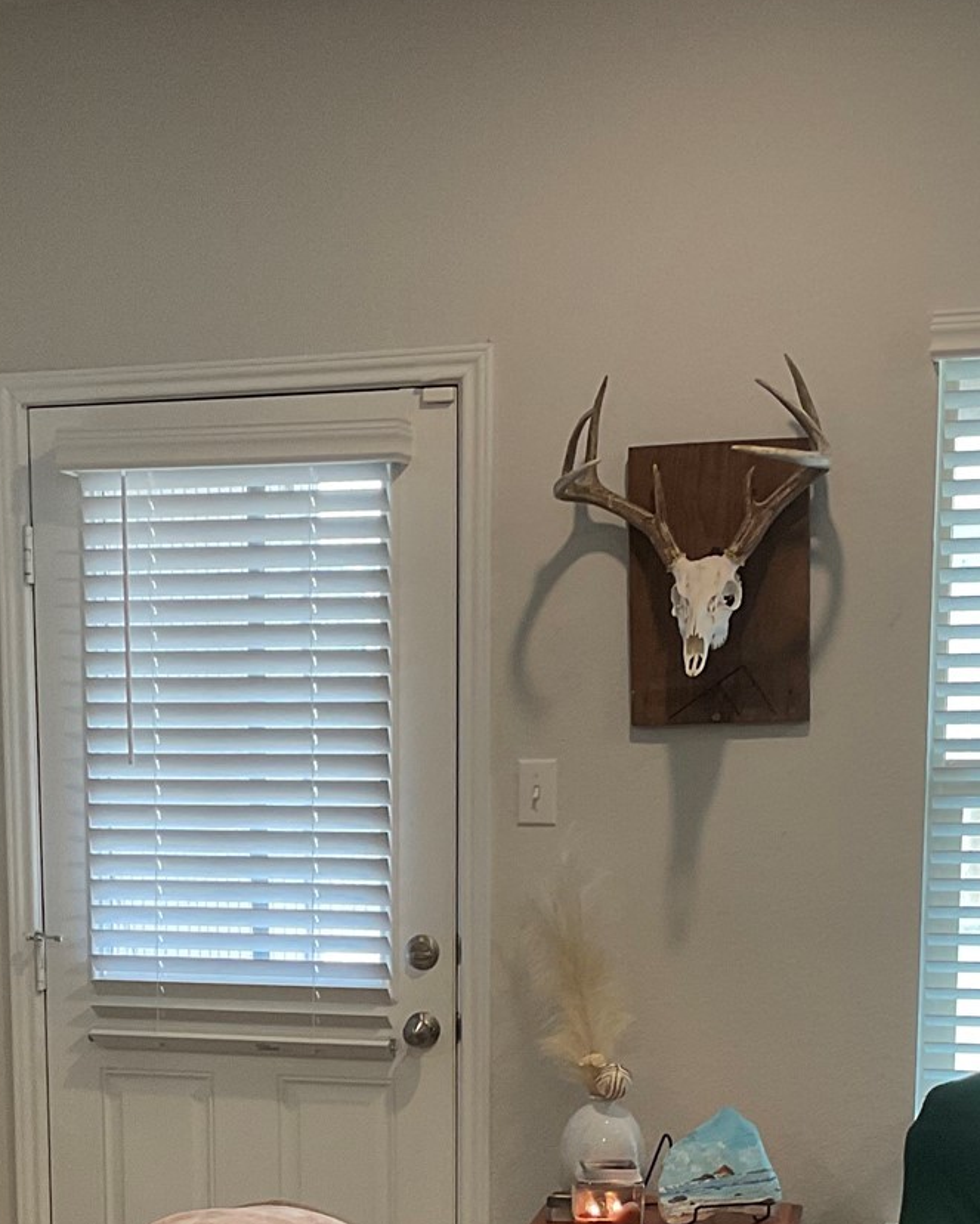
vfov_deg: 26.3
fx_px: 2536
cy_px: 1091
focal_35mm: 70
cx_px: 285
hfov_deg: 21.7
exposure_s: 1/60
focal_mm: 3
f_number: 1.8
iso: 64
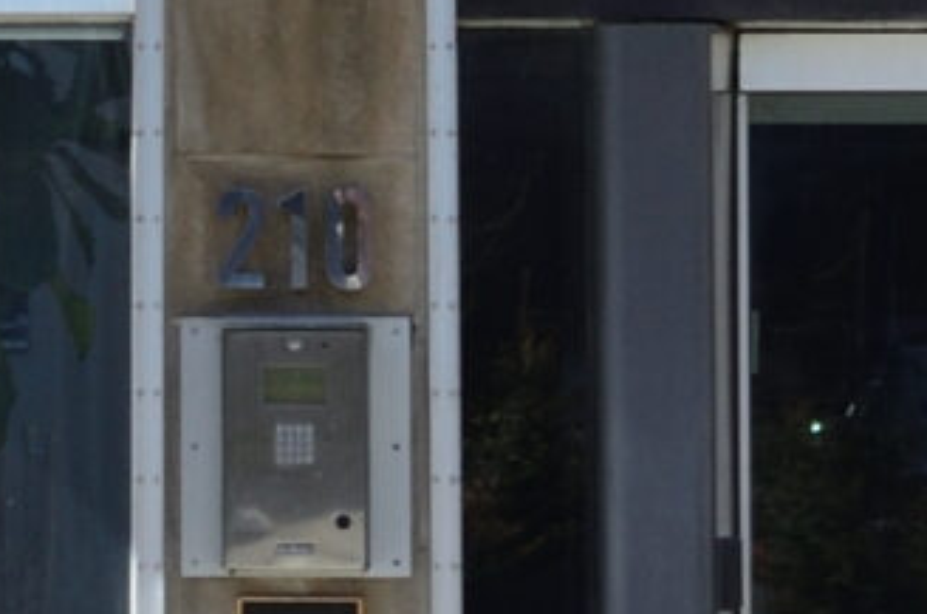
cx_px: -40
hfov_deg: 5.5
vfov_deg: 3.6
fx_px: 9633
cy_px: -690
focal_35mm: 375
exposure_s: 1/160
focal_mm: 32
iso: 100
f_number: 8
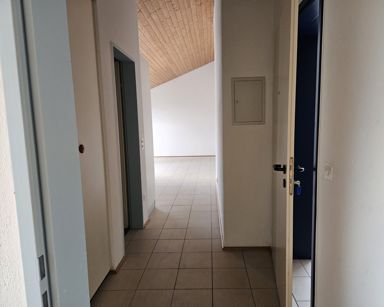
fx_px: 273
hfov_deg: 70.2
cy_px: 154
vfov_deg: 58.8
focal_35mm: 24
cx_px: 204
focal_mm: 5.4
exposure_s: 1/200
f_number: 1.8
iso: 800
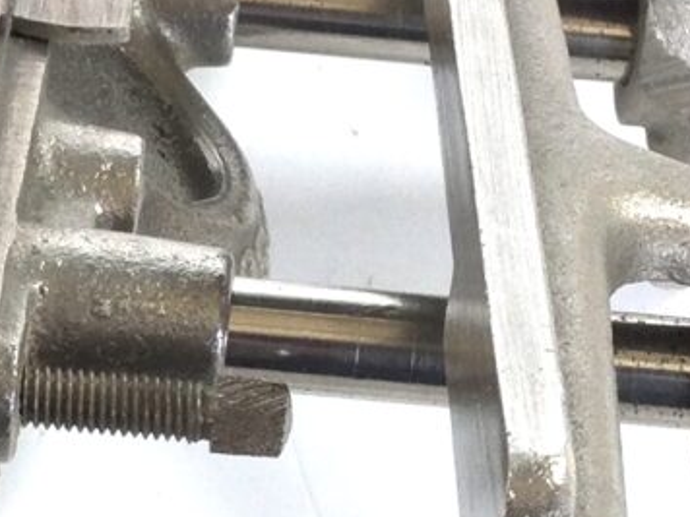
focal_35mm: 167
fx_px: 3329
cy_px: 167
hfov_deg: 11.8
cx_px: 235
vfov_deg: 8.9
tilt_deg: -56.5
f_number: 2.4
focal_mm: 3.3
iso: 25
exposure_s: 1/100
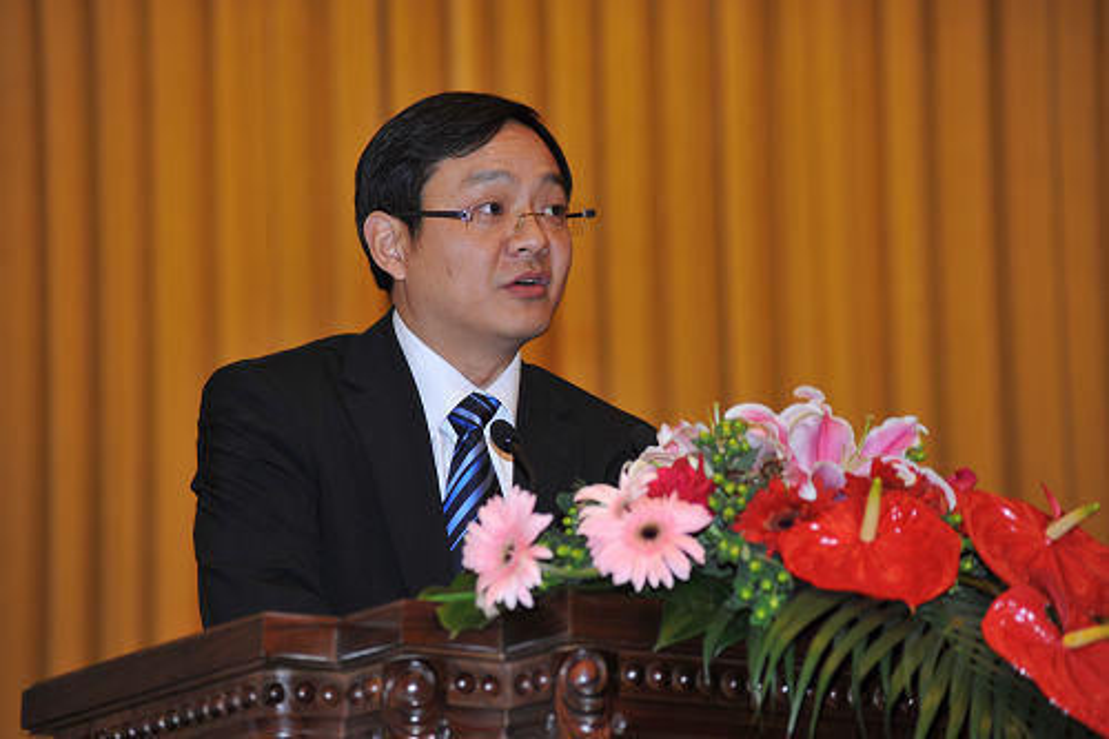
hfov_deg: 14.2
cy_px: 370
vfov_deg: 9.5
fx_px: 4465
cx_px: 554
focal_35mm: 145
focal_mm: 145
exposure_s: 1/60
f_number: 5.6
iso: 500
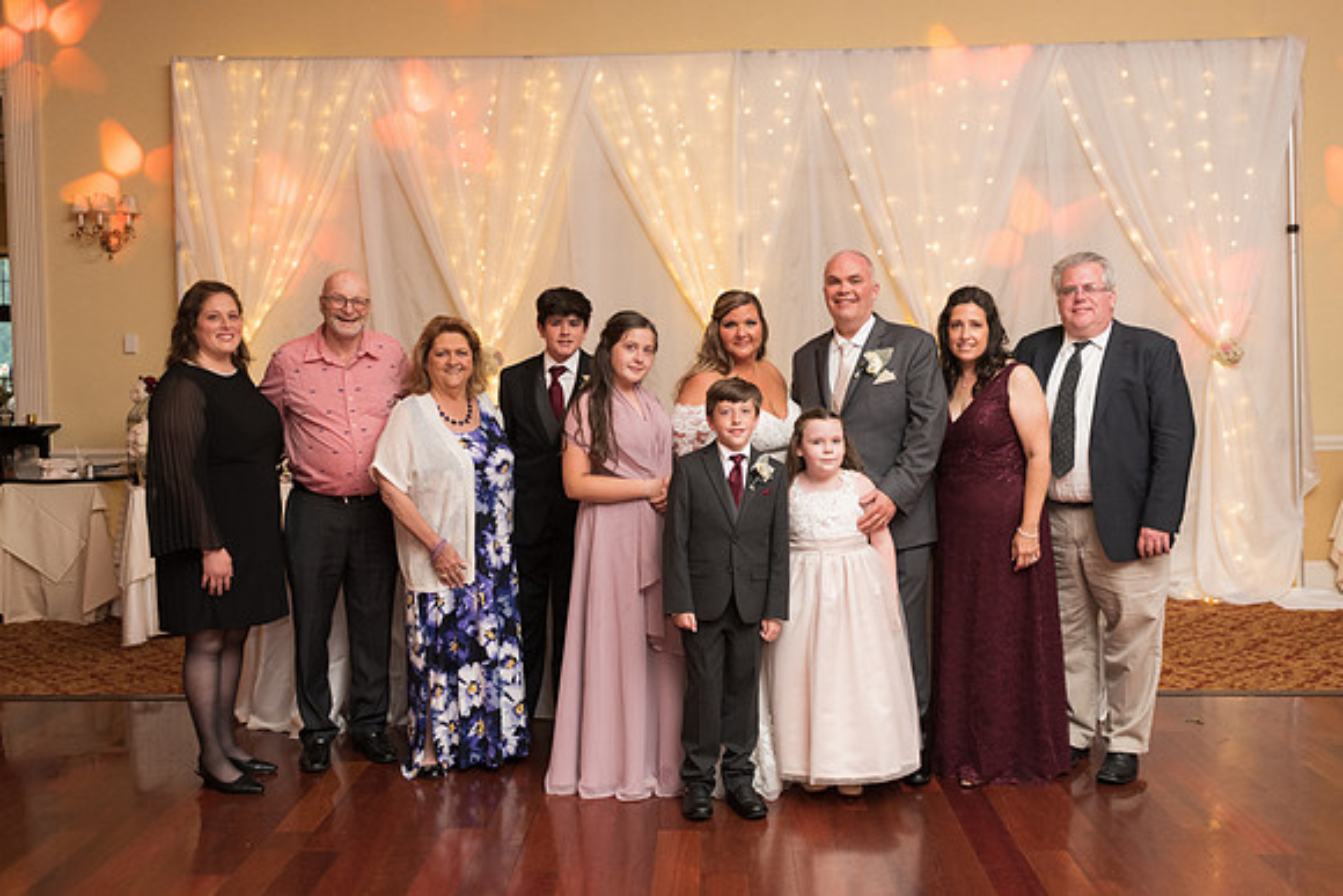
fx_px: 1362
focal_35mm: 37
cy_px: 424
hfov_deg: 52.5
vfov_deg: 36.4
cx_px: 660
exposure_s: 1/125
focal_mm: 32
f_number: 2.8
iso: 640
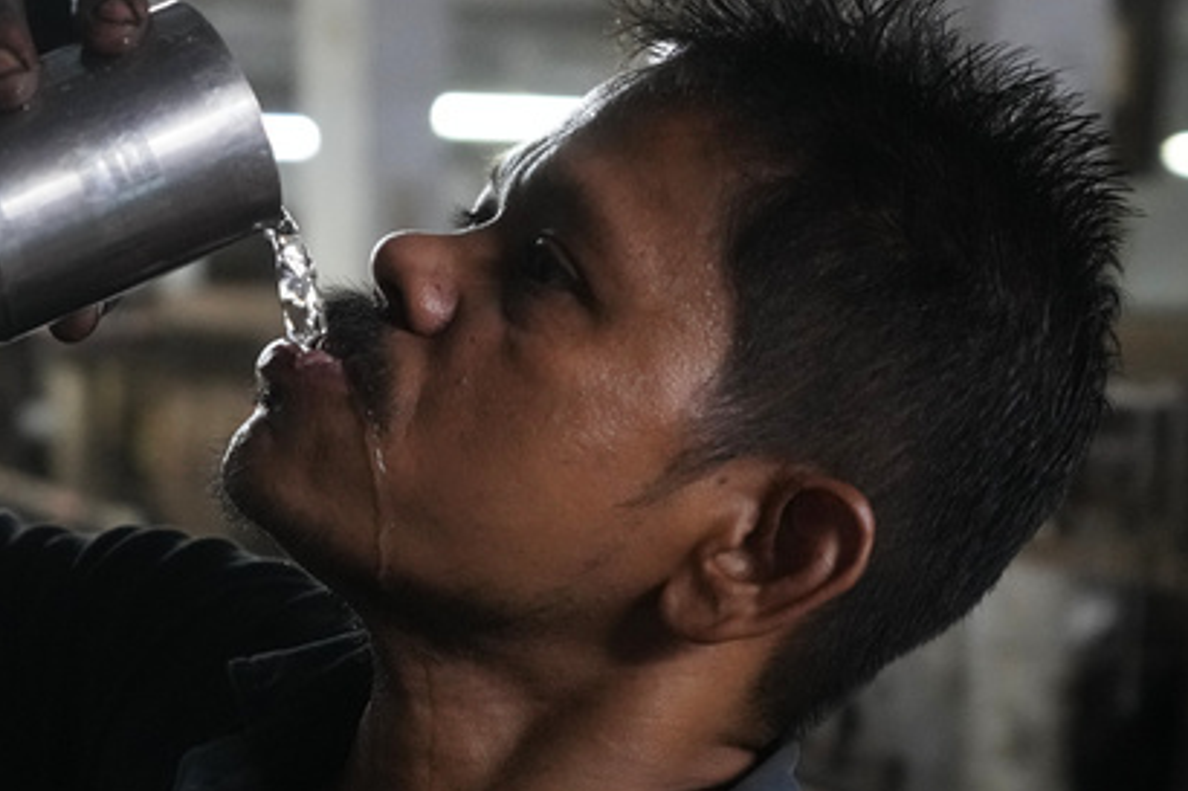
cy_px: 661
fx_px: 2804
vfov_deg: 15.9
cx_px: 461
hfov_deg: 23.9
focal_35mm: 85
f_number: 2.8
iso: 4000
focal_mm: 34
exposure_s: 1/160
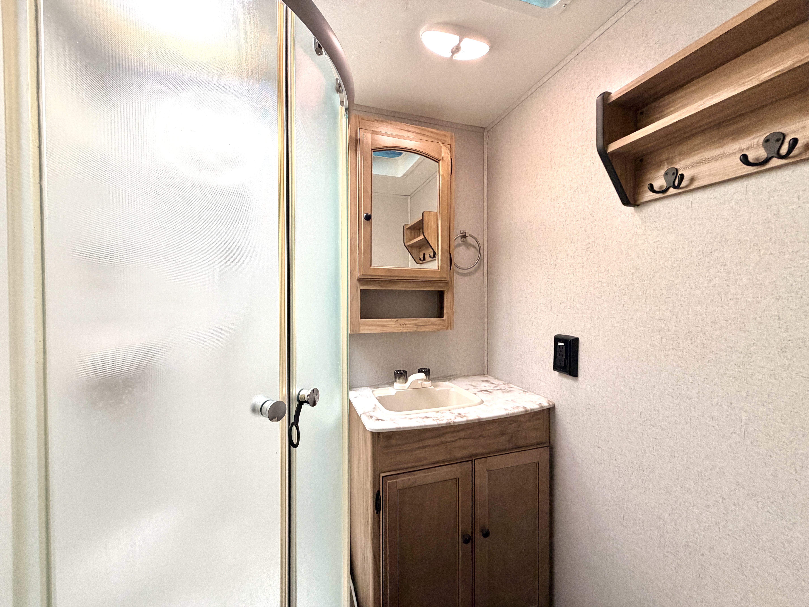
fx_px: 327
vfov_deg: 85.7
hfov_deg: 102.1
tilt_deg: -0.1
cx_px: 404
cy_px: 304
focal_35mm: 14
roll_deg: +2.1
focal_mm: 2.22
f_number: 2.2
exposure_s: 1/121
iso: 200
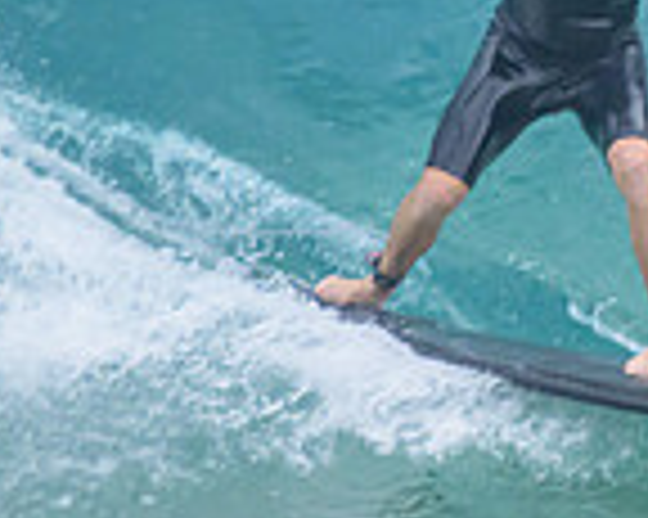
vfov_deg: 0.4
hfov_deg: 0.5
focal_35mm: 3790
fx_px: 72637
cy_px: 65
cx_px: 1202
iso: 3200
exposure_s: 1/2000
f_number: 11
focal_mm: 1000
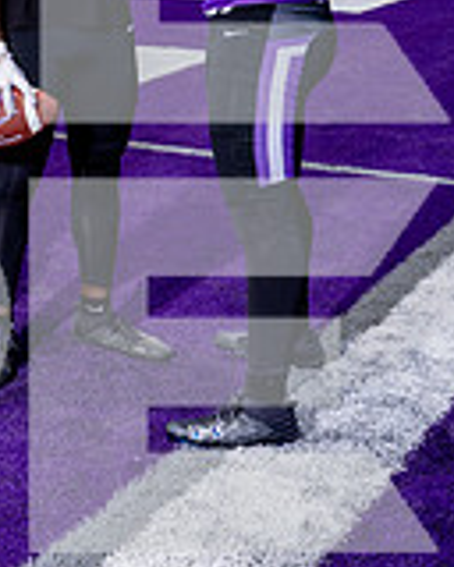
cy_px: -62
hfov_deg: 13.7
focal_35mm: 96
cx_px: -454
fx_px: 1612
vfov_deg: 19.1
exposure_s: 1/250
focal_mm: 25
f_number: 11
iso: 100
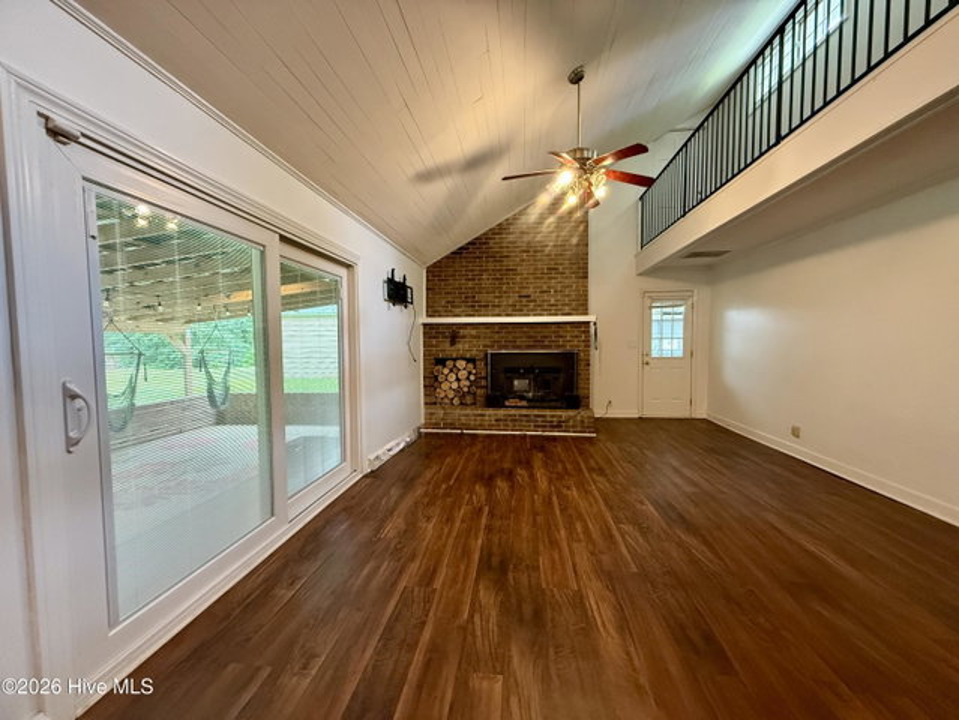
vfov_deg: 85.7
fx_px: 388
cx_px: 480
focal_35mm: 14
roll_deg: +0.1
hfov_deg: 102.0
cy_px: 360
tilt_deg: -2.0
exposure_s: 1/60
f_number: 2.2
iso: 640
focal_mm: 2.22
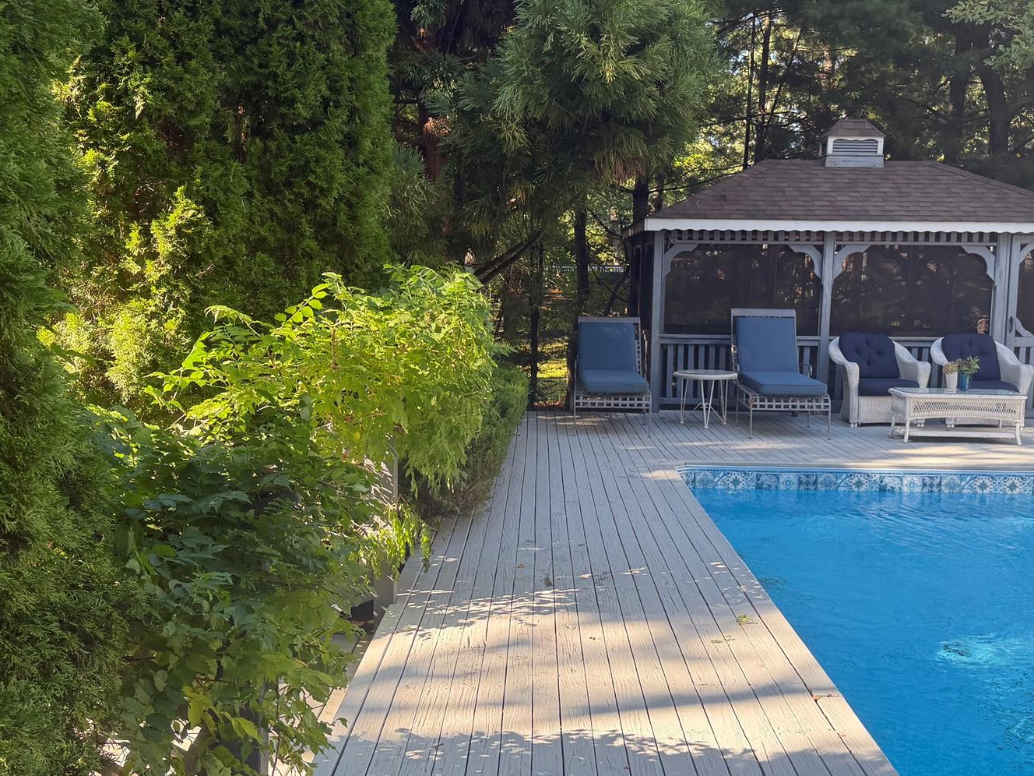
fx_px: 1105
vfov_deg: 38.6
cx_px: 528
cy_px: 425
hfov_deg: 50.1
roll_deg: -0.2
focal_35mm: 37
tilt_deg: -7.9
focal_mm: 6.76
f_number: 1.78
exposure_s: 1/339
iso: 100
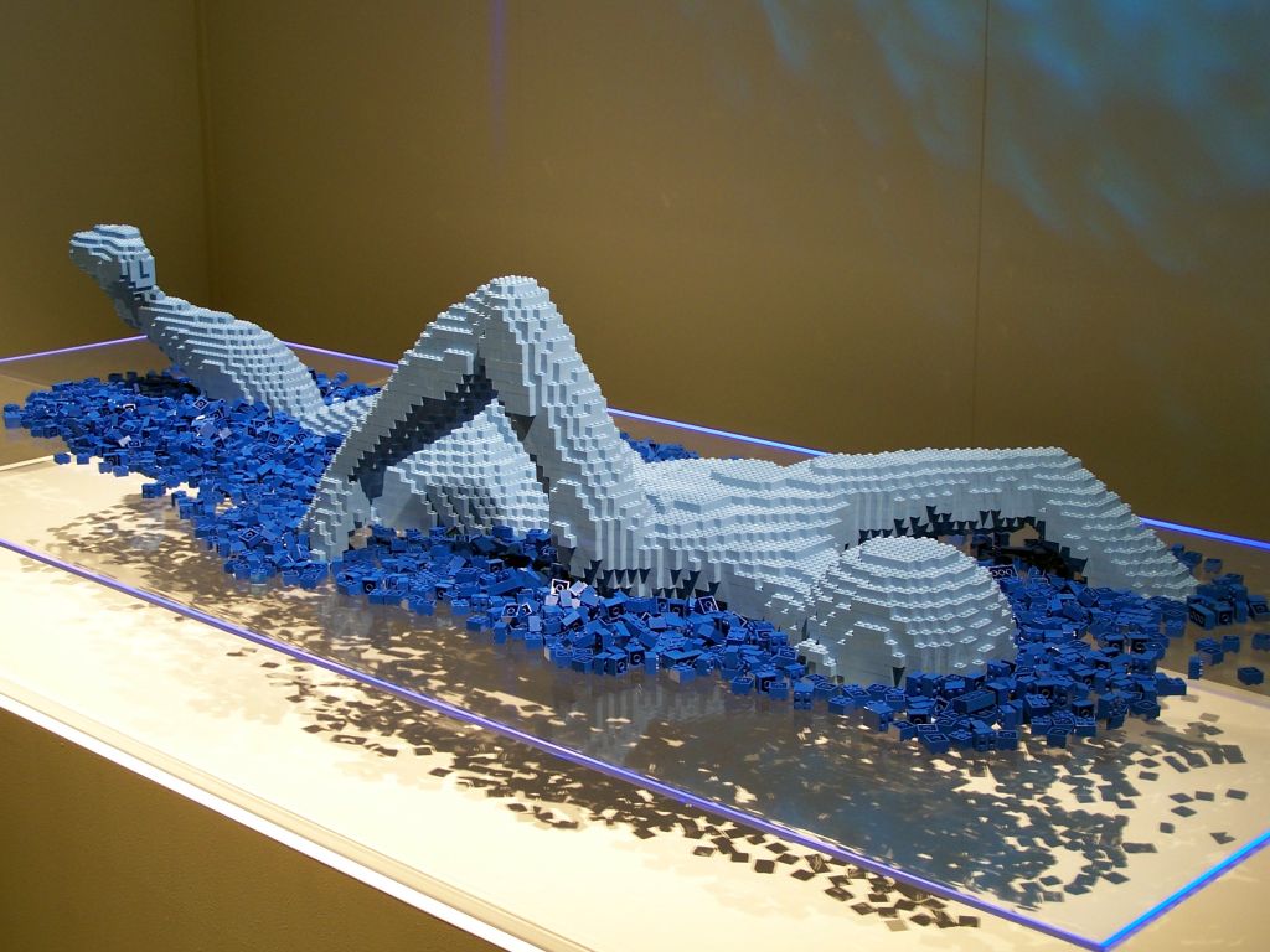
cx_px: 635
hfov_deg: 32.7
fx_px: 2165
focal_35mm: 59
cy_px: 476
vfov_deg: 24.8
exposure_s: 1/6
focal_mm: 9.8
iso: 80
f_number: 3.1
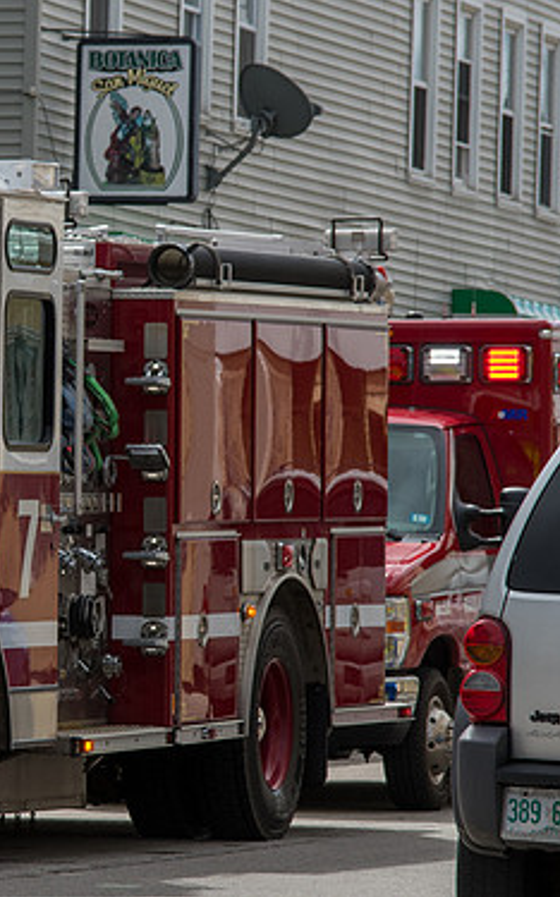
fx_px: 7725
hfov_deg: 4.1
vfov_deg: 6.6
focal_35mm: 316
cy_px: 479
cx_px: -111
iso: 400
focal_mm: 120
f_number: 8
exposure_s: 1/800
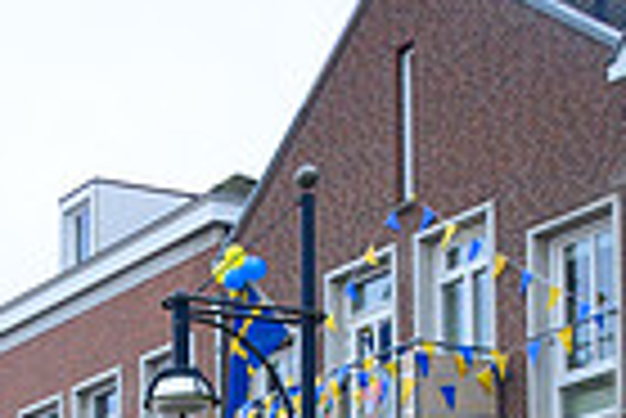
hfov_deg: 15.2
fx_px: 2193
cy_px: 759
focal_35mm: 126
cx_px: -264
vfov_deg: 10.3
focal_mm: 18
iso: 400
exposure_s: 1/640
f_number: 5
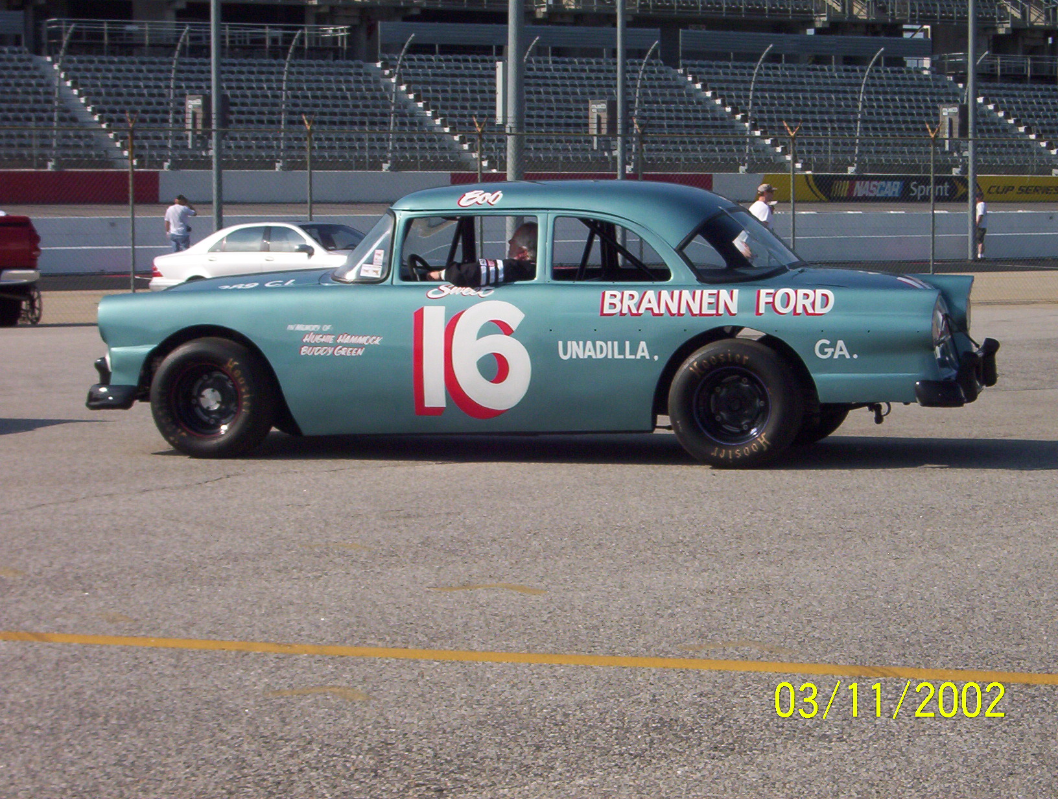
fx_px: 2819
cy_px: 400
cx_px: 529
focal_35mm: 92
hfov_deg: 21.3
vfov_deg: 16.1
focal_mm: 14.19
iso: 100
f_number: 8.17
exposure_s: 1/458
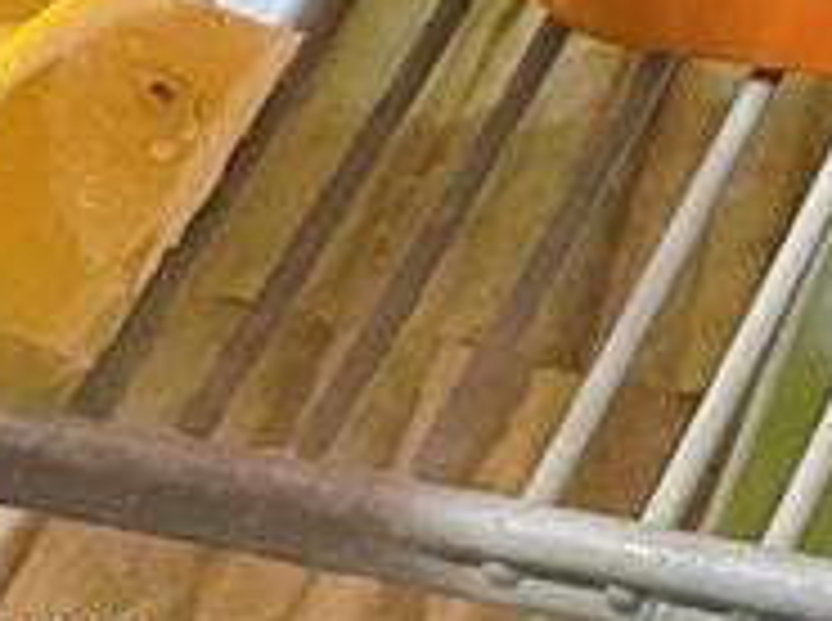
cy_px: -1044
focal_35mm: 169
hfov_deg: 10.4
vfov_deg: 7.9
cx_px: 1848
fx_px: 4054
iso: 400
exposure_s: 1/60
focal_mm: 5.7
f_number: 1.5
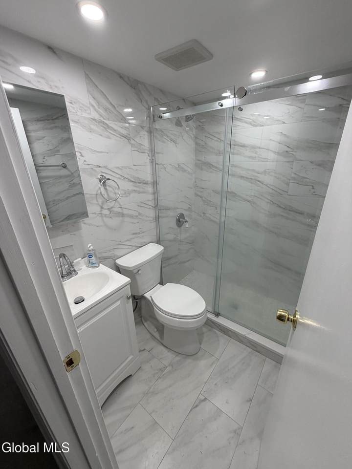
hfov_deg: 85.7
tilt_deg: -20.9
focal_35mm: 14
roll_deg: +1.6
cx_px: 176
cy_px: 234
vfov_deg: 102.1
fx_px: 190
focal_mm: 2.22
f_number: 2.2
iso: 125
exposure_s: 1/120
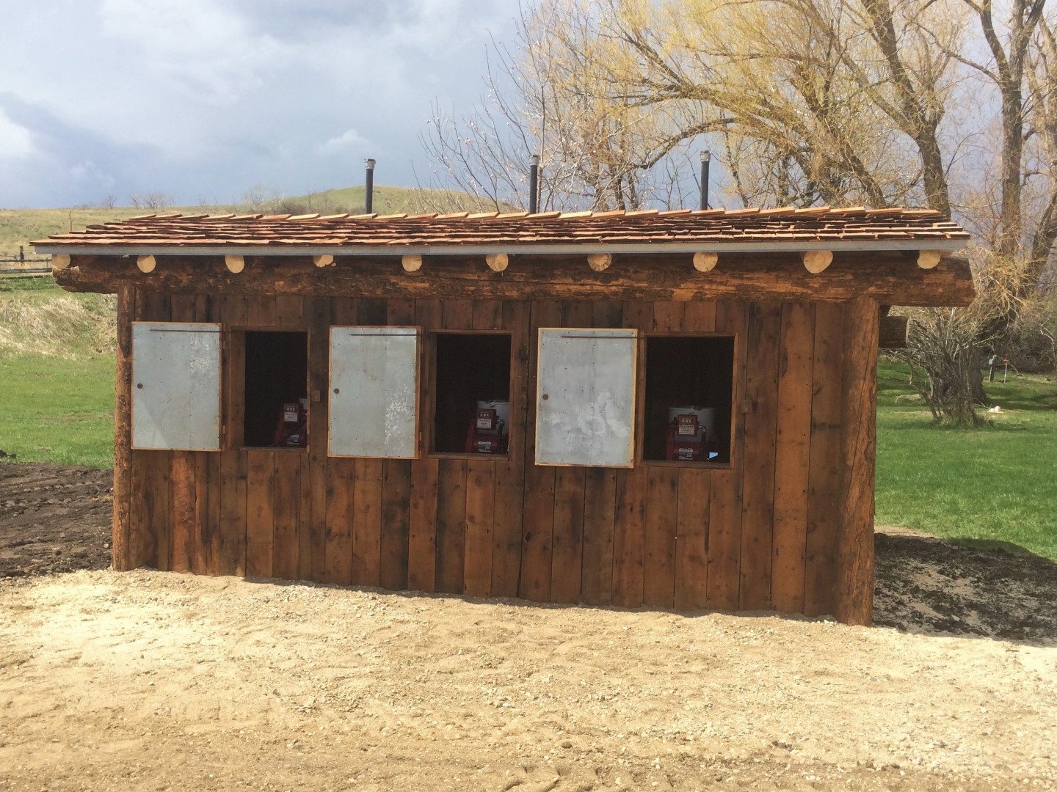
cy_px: 396
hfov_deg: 61.7
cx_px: 528
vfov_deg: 48.2
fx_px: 886
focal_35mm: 29
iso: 32
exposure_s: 1/1866
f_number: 2.2
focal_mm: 4.15
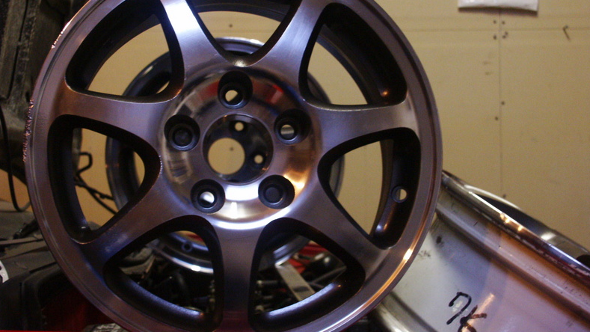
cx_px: 294
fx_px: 1158
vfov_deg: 16.3
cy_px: 145
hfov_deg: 28.6
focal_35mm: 74
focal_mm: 16.68
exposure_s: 1/20
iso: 200
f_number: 3.5
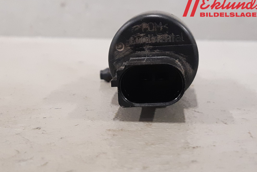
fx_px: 200
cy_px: 95
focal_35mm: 28
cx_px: 129
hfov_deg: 65.5
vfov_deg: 46.3
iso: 250
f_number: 1.7
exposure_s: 1/50
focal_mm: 3.93
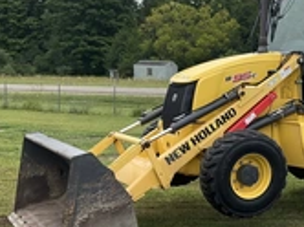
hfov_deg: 26.1
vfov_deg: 21.0
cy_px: 117
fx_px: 614
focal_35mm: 70
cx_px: 317
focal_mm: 3
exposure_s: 1/428
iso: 25
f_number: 1.8
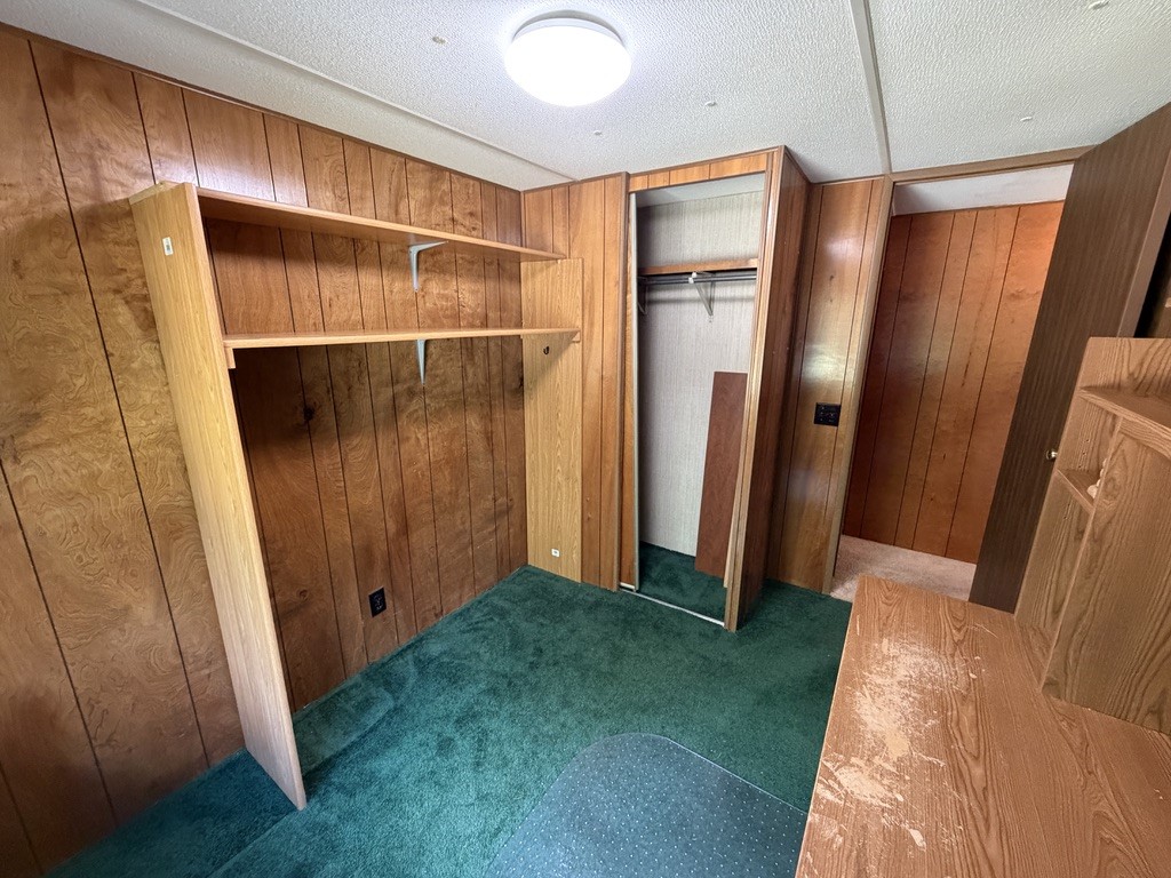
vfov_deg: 85.7
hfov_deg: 102.1
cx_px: 586
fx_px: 474
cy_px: 439
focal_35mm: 14
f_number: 2.2
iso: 640
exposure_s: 1/60
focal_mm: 2.22
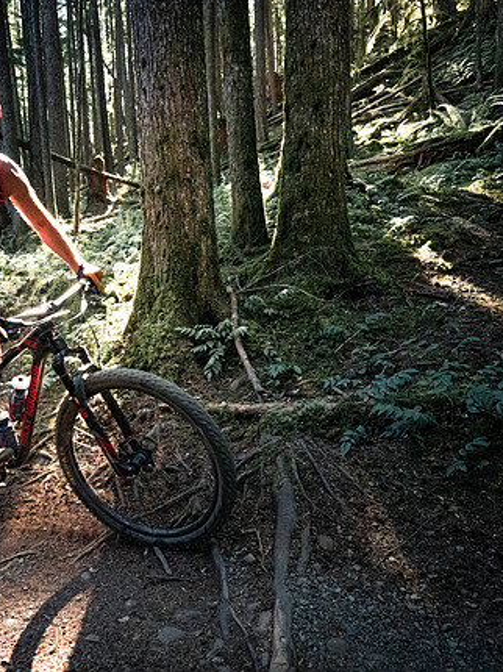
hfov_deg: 48.9
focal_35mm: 27
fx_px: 524
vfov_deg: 65.4
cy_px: 334
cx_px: 116
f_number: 3.2
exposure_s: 1/800
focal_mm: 10
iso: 3200
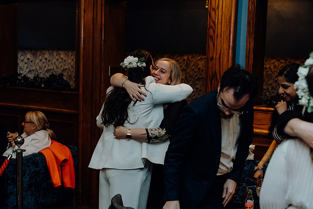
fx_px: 504
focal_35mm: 58
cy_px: 104
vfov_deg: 23.4
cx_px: 156
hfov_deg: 34.5
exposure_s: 1/160
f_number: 3.5
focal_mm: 58
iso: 2500
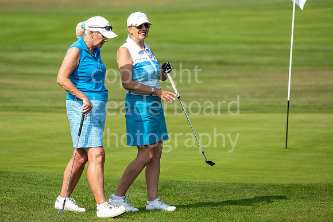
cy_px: 111
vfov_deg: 4.2
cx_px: 152
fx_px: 3021
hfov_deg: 6.3
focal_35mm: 327
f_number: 5.6
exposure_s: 1/1250
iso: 200
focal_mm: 300
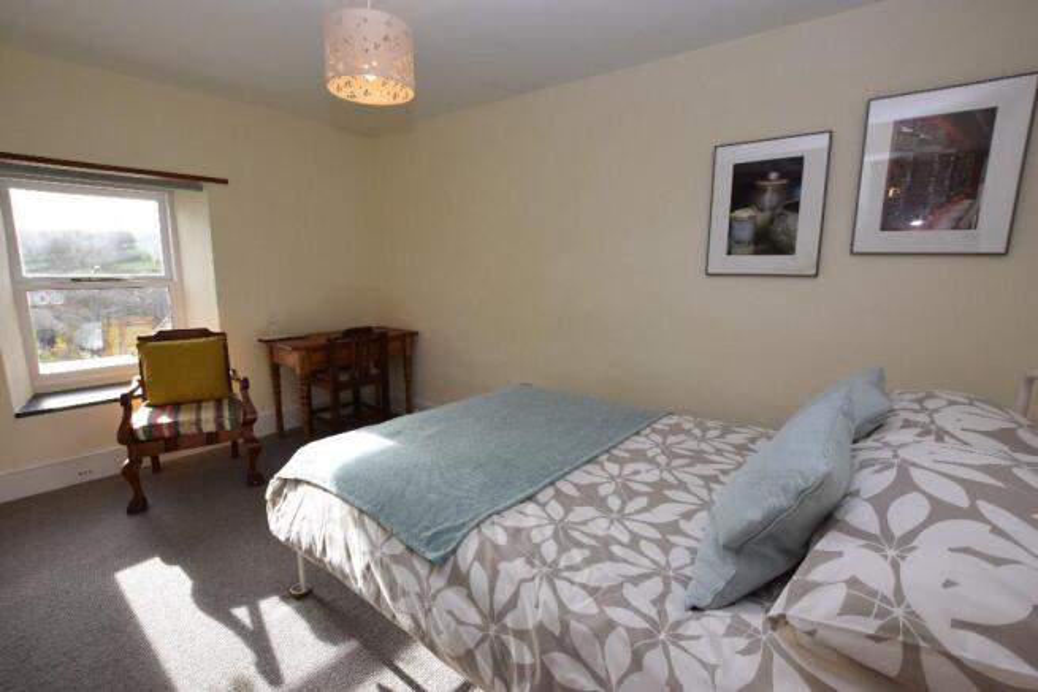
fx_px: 433
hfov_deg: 100.4
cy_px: 346
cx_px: 519
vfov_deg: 77.4
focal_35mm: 15
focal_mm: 10
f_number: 5.6
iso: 280
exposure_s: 1/125
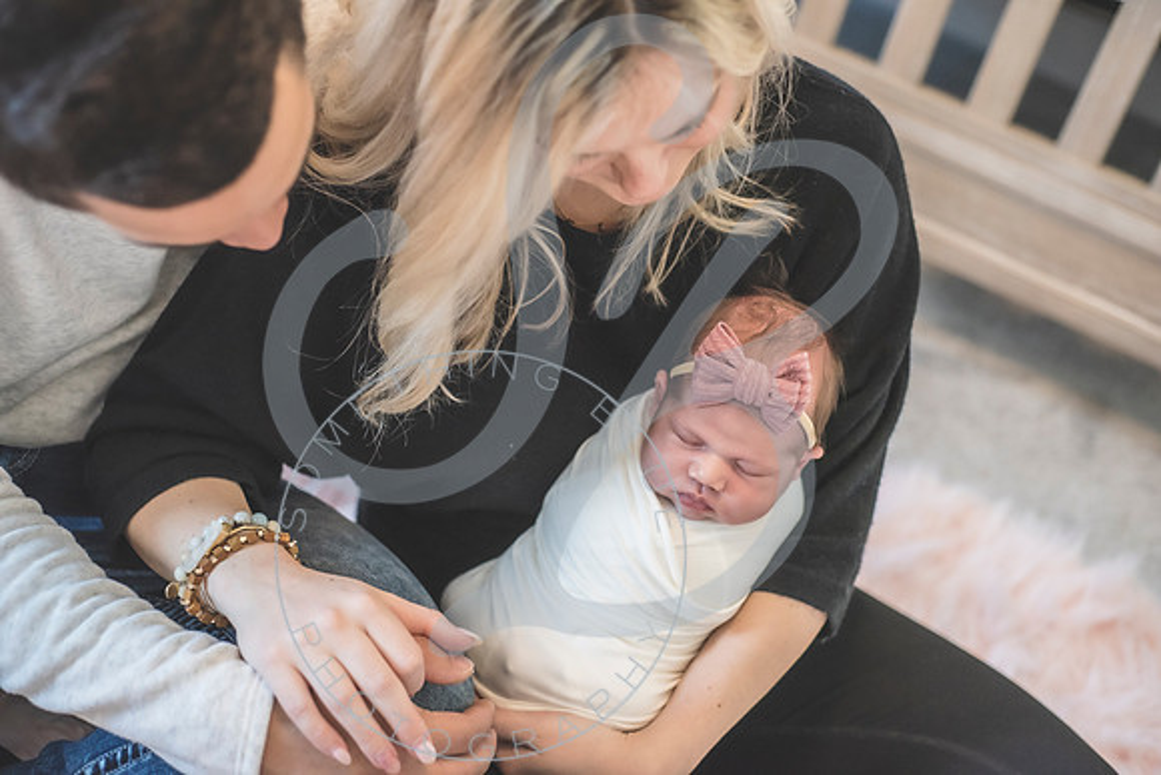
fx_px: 1613
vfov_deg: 27.0
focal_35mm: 50
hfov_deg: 39.6
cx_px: 580
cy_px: 388
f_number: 2.8
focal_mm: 50
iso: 1600
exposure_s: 1/125
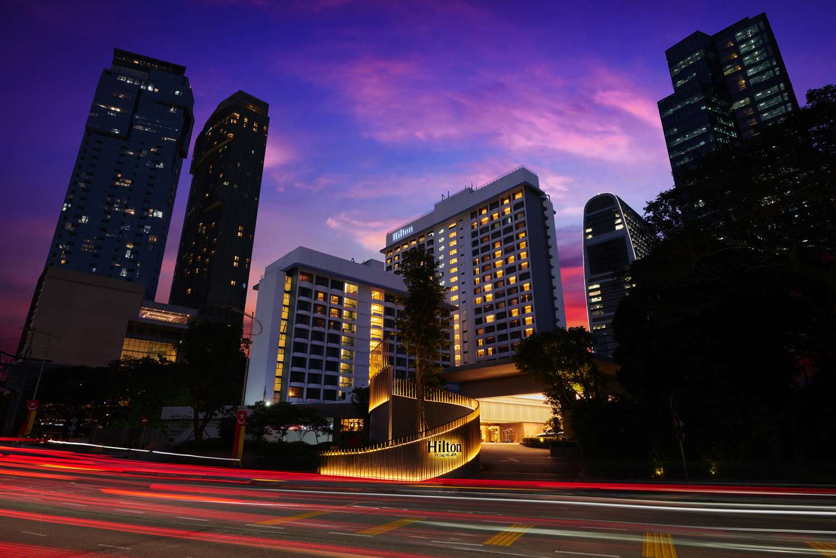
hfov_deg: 84.0
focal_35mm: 20
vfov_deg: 61.9
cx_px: 418
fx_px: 464
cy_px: 279
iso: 100
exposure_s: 6
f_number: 11
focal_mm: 20
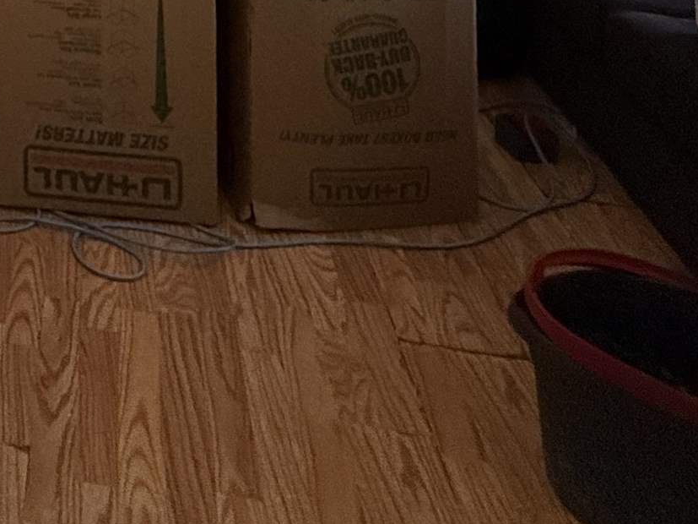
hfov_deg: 30.0
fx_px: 1048
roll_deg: +1.4
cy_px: -373
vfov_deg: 21.0
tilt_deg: -1.2
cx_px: -189
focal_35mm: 52
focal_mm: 2.22
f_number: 2.2
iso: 320
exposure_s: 1/89
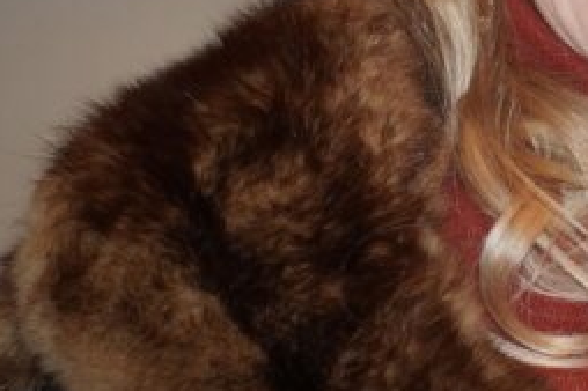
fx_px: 2189
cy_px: 99
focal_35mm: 134
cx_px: 933
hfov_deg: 14.1
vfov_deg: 10.2
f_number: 4
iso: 800
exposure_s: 1/60
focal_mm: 21
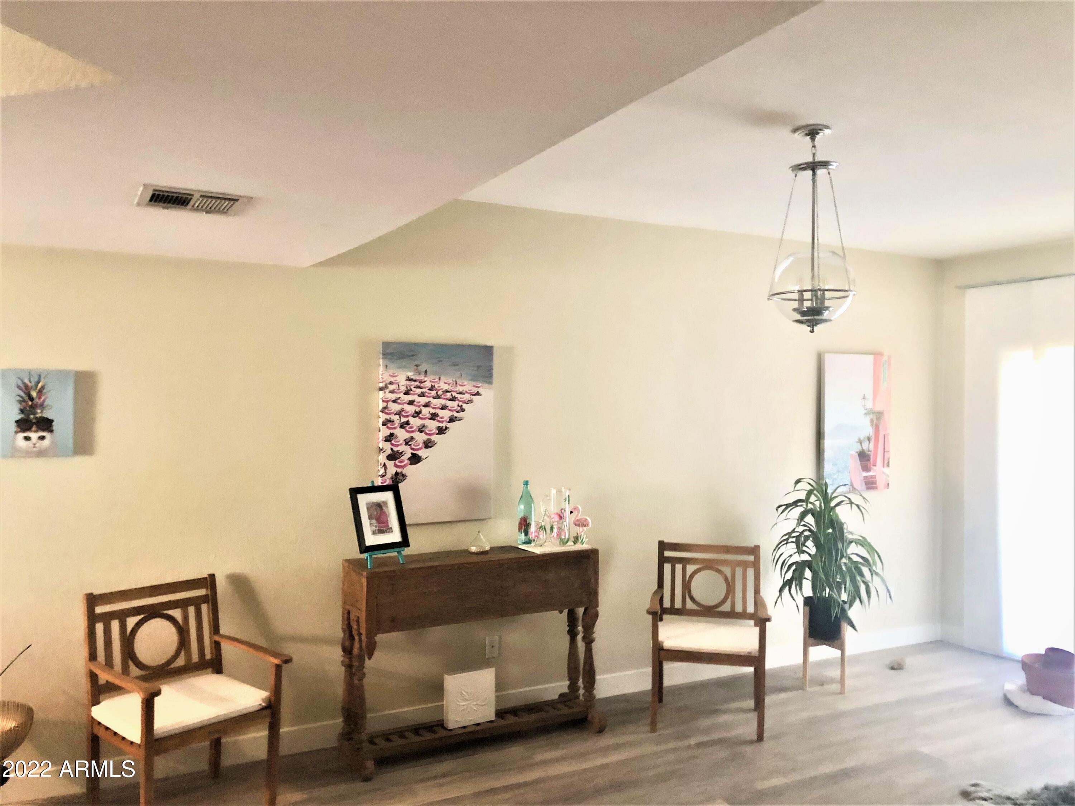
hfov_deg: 63.4
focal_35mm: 28
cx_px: 538
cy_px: 403
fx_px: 870
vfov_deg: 49.7
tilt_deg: +0.5
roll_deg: -1.8
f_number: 1.8
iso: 100
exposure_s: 1/5
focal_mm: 3.99
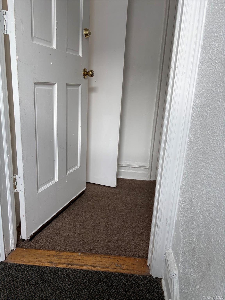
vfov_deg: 67.3
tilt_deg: -16.2
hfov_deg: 53.1
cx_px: 112
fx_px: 225
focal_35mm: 26
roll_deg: -3.4
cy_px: 150
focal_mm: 5.96
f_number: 1.6
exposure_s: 1/75
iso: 125
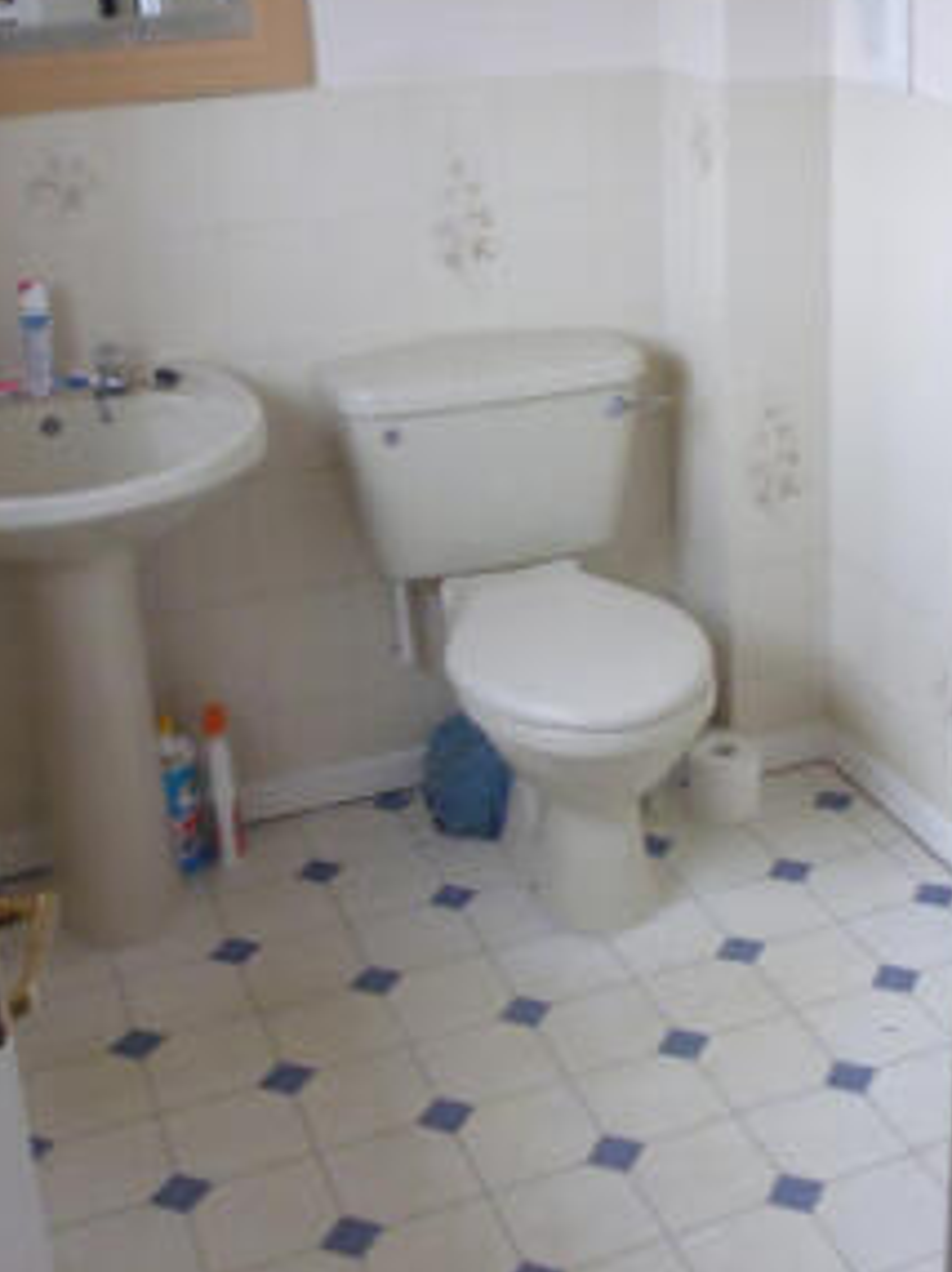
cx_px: 776
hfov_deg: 28.9
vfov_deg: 38.6
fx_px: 1799
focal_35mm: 49
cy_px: 447
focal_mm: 4.3
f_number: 2.8
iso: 400
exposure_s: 1/50
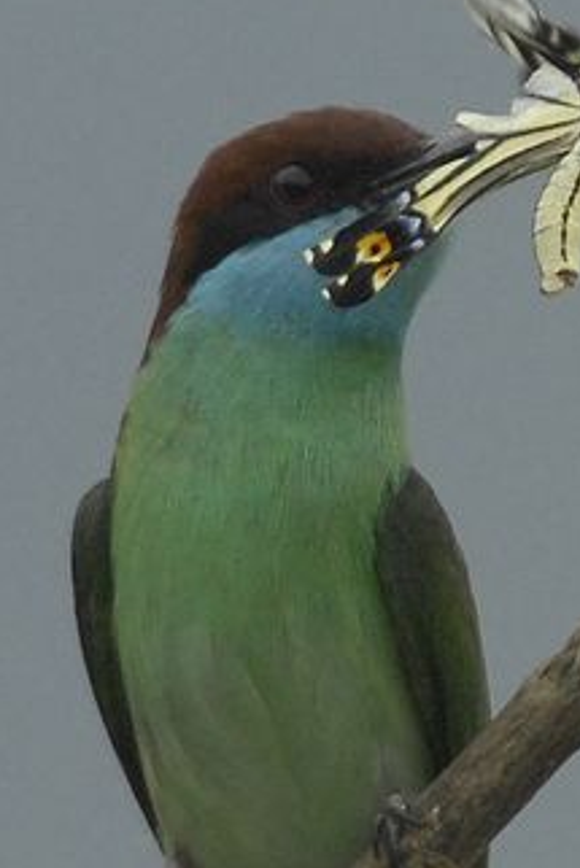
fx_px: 37777
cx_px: 363
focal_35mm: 1565
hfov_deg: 0.9
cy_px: 873
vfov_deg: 1.3
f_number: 5.6
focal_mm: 420
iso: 400
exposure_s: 1/250
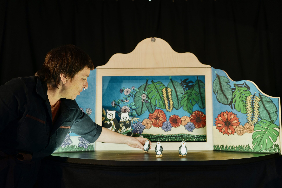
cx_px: 141
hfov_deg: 54.4
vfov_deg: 37.9
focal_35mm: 35
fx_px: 274
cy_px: 94
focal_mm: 35
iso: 800
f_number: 2.8
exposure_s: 1/125
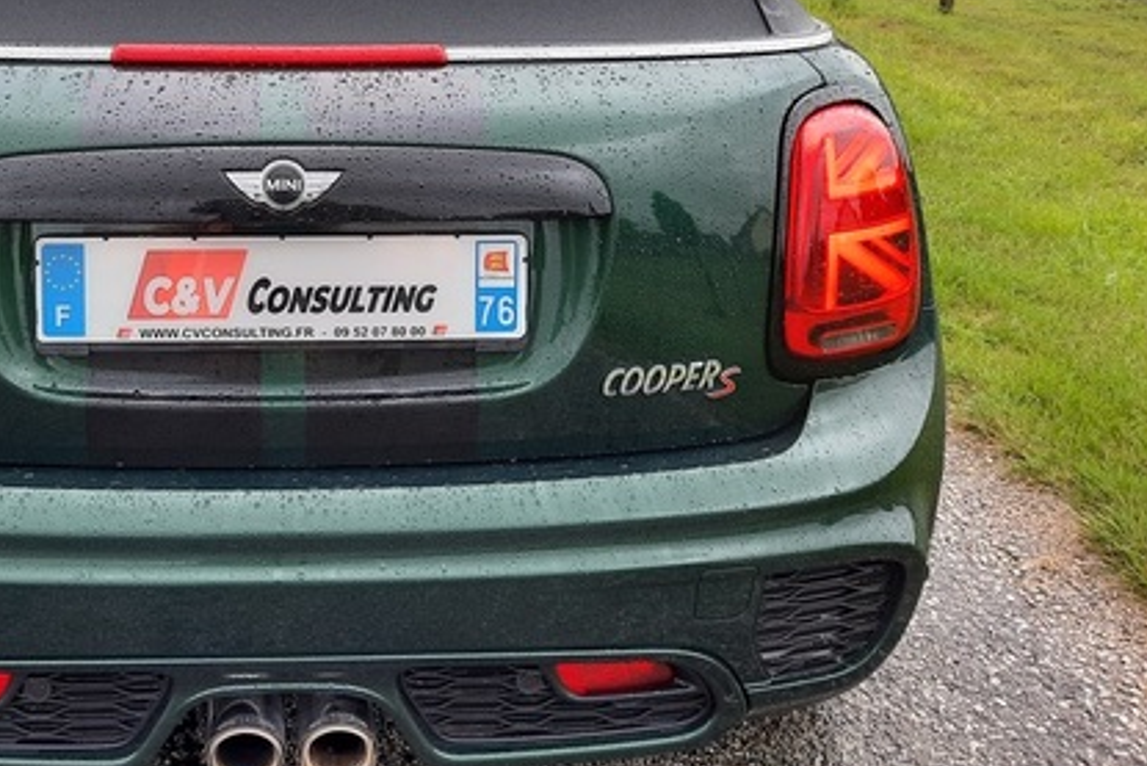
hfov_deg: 46.9
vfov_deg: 33.0
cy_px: 231
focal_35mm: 40
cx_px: 301
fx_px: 1275
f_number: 2
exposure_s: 1/100
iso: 50
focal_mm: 4.6
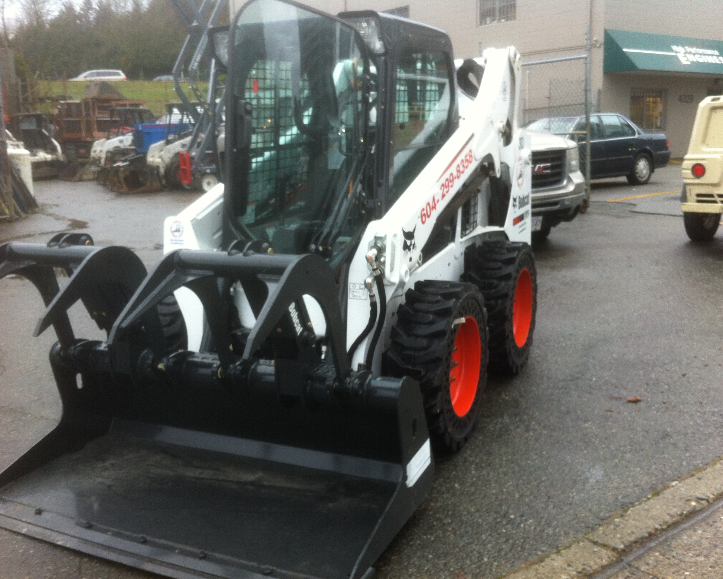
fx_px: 792
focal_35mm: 37
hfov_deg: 49.1
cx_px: 369
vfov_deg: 40.1
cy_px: 293
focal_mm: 3.85
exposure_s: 1/30
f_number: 2.8
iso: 80
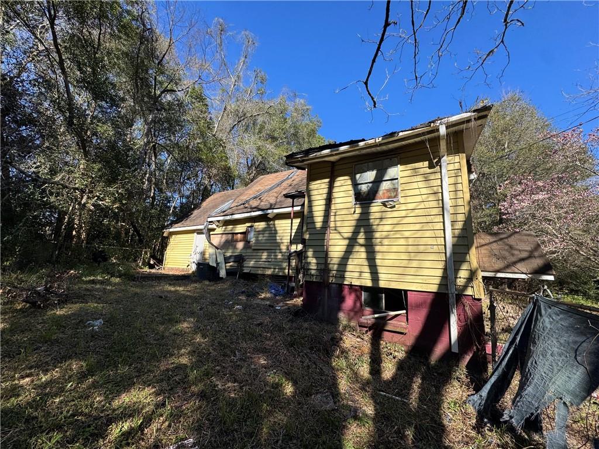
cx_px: 300
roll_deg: -3.1
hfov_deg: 102.1
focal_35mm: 14
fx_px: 242
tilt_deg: +9.5
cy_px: 224
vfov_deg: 85.7
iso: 50
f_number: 2.2
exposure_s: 1/1236
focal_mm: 2.22
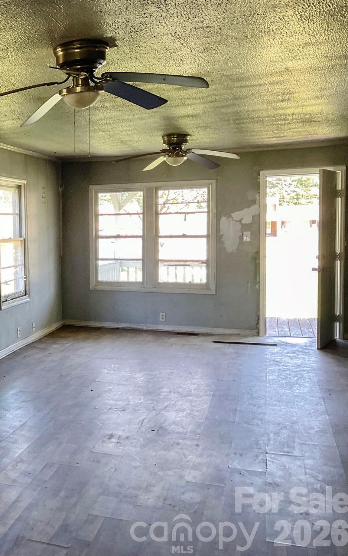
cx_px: -27
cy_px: 275
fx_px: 637
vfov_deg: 47.2
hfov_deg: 28.1
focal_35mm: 42
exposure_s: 1/60
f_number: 1.8
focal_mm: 3
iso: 64
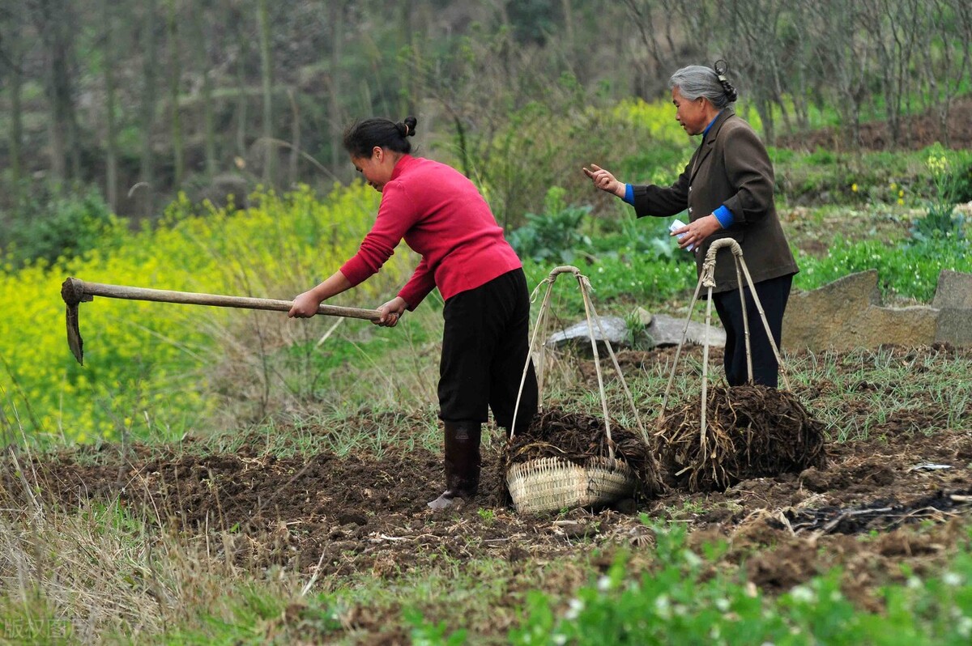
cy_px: 323
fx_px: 7284
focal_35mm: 270
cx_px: 486
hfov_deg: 7.6
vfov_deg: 5.1
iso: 500
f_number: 5
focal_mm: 180
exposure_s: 1/1250
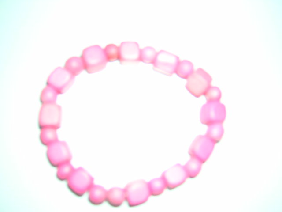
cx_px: 141
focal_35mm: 36
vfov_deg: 39.7
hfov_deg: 51.4
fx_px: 293
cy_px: 106
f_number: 2.6
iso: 100
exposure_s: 1/60.1
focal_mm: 4.7
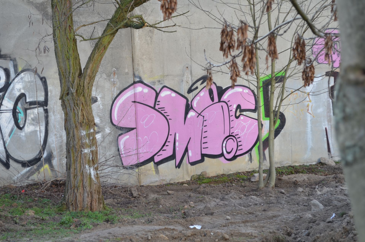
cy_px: 121
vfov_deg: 22.5
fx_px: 607
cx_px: 182
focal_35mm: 60
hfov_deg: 33.5
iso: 250
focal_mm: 40
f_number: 5.6
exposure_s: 1/125
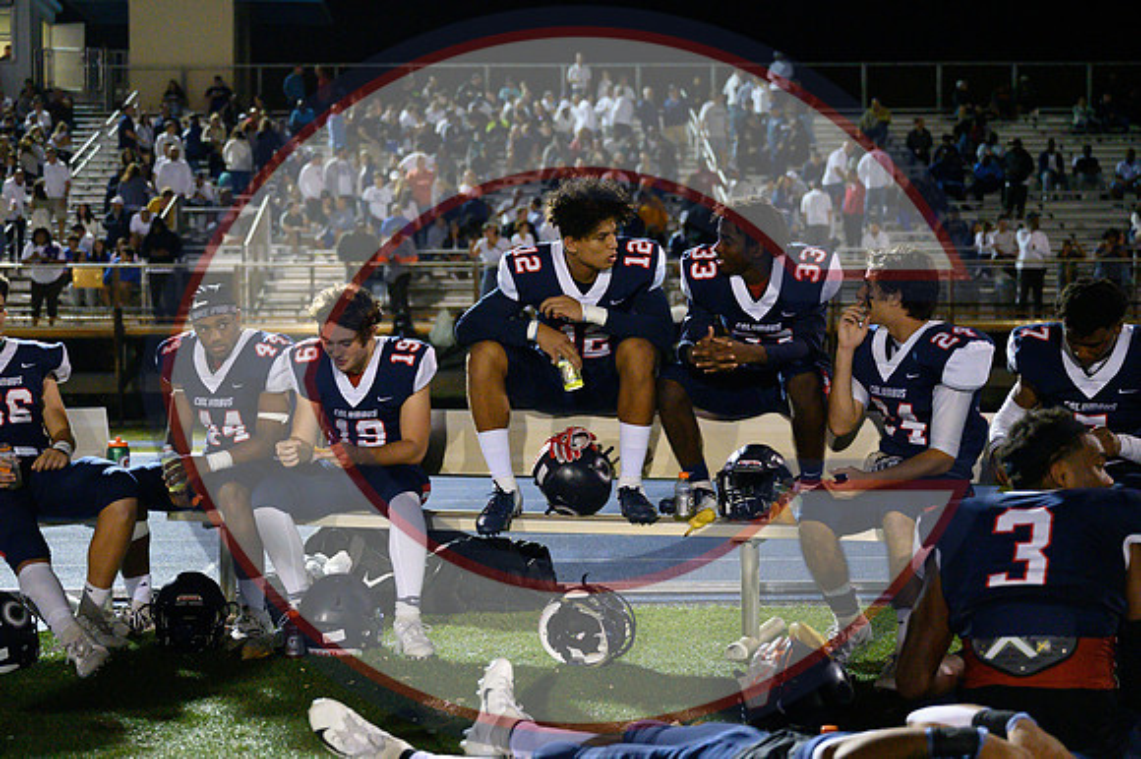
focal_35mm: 54
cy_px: 380
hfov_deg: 36.9
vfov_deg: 25.0
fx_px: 1710
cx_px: 570
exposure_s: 1/3200
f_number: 2.8
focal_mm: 54
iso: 22800
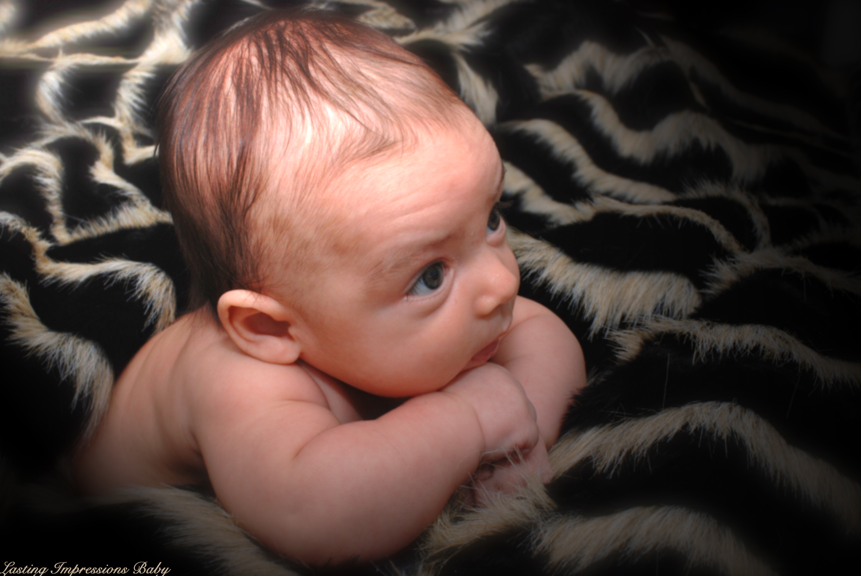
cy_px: 288
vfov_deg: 32.0
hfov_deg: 46.3
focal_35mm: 42
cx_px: 430
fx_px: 1006
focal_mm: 28
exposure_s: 1/40
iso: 125
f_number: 10
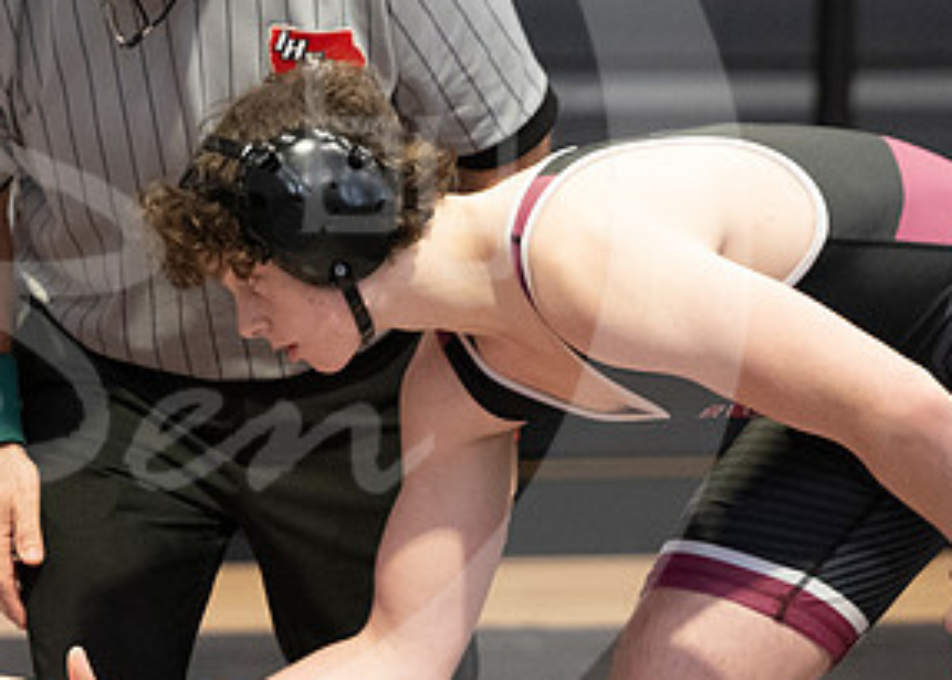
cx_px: -148
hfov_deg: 4.4
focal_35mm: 456
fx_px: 12329
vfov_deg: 3.2
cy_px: 139
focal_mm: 130
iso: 3200
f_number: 2.8
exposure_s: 1/1000
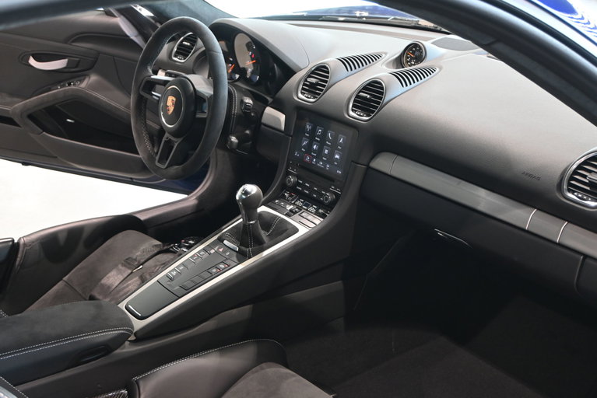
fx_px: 746
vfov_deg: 29.9
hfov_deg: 43.6
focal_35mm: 45
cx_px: 298
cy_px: 199
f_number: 4.8
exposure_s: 1/50
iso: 900
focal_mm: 30
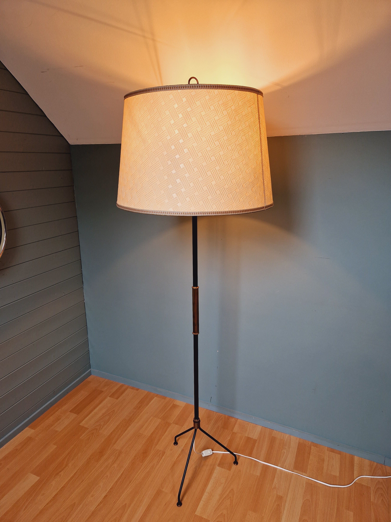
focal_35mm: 23
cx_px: 196
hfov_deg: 58.9
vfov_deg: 73.9
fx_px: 346
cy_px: 261
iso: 50
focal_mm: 5.4
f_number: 1.8
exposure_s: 1/100
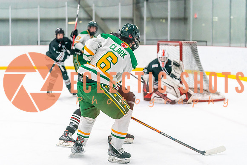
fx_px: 563
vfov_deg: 16.7
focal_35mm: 82
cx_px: 120
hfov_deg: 24.8
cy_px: 81
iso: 3200
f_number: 2.8
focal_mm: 76
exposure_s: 1/1250
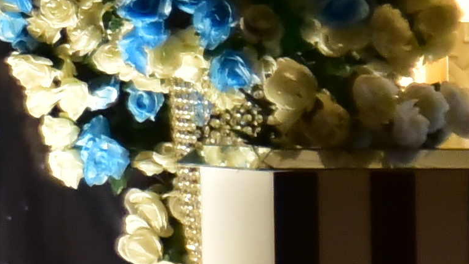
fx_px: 6688
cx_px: -1282
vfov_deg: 2.3
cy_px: -100
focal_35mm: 538
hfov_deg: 3.8
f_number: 4
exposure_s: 1/125
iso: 4000
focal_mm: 65
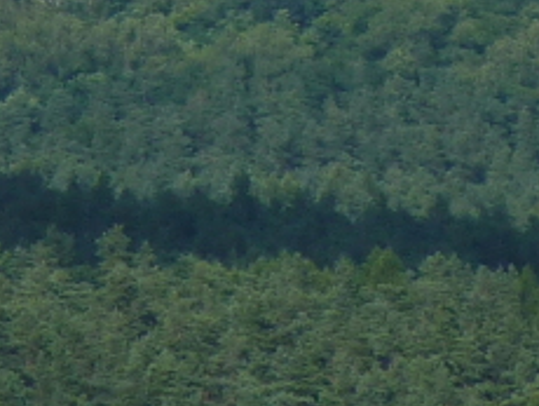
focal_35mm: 1412
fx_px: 22009
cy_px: -286
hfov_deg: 1.4
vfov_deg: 1.1
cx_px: 270
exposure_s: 1/500
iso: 80
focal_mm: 37
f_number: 5.6
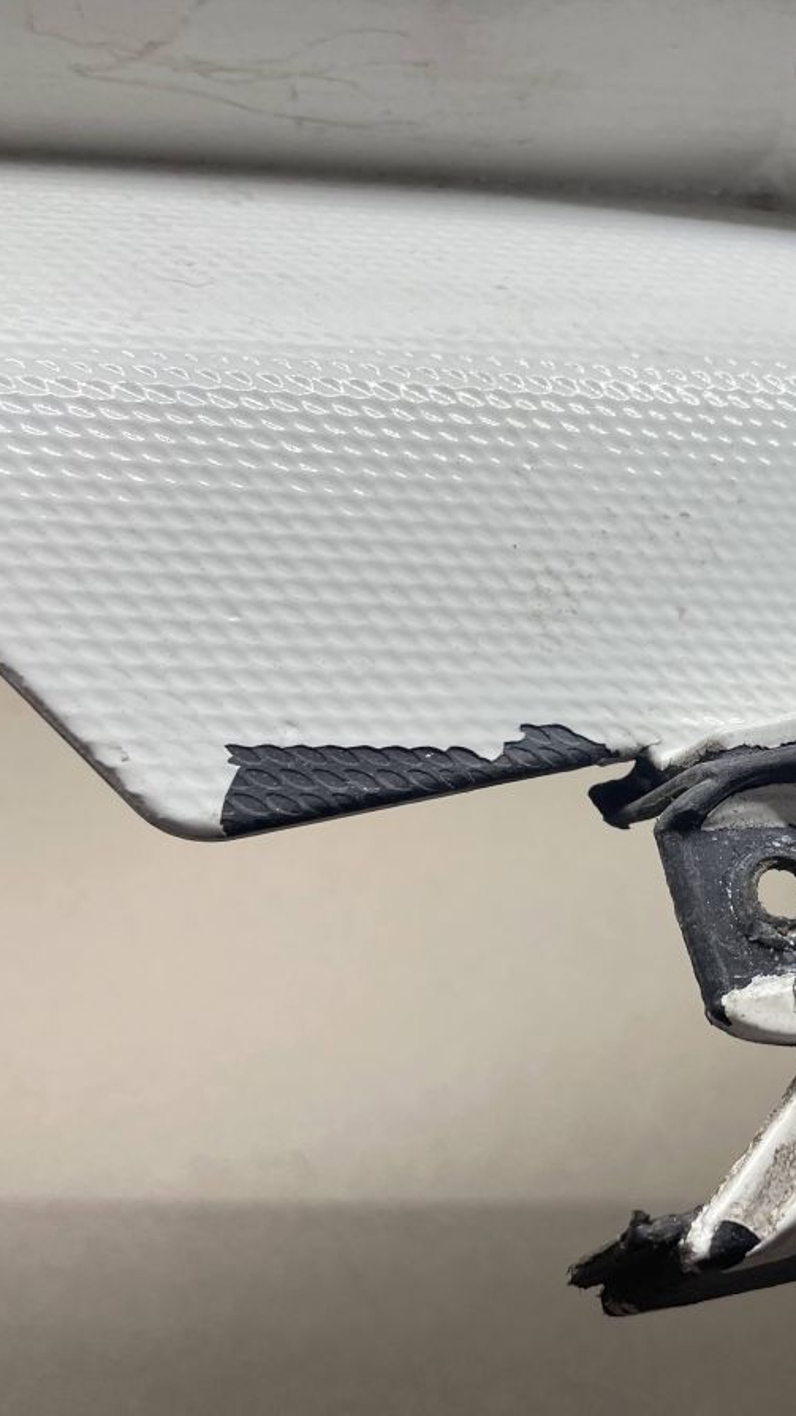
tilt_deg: -49.1
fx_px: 1427
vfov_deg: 52.8
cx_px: 742
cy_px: 710
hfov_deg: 29.6
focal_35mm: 38
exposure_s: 1/100
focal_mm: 4.2
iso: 40
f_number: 1.6
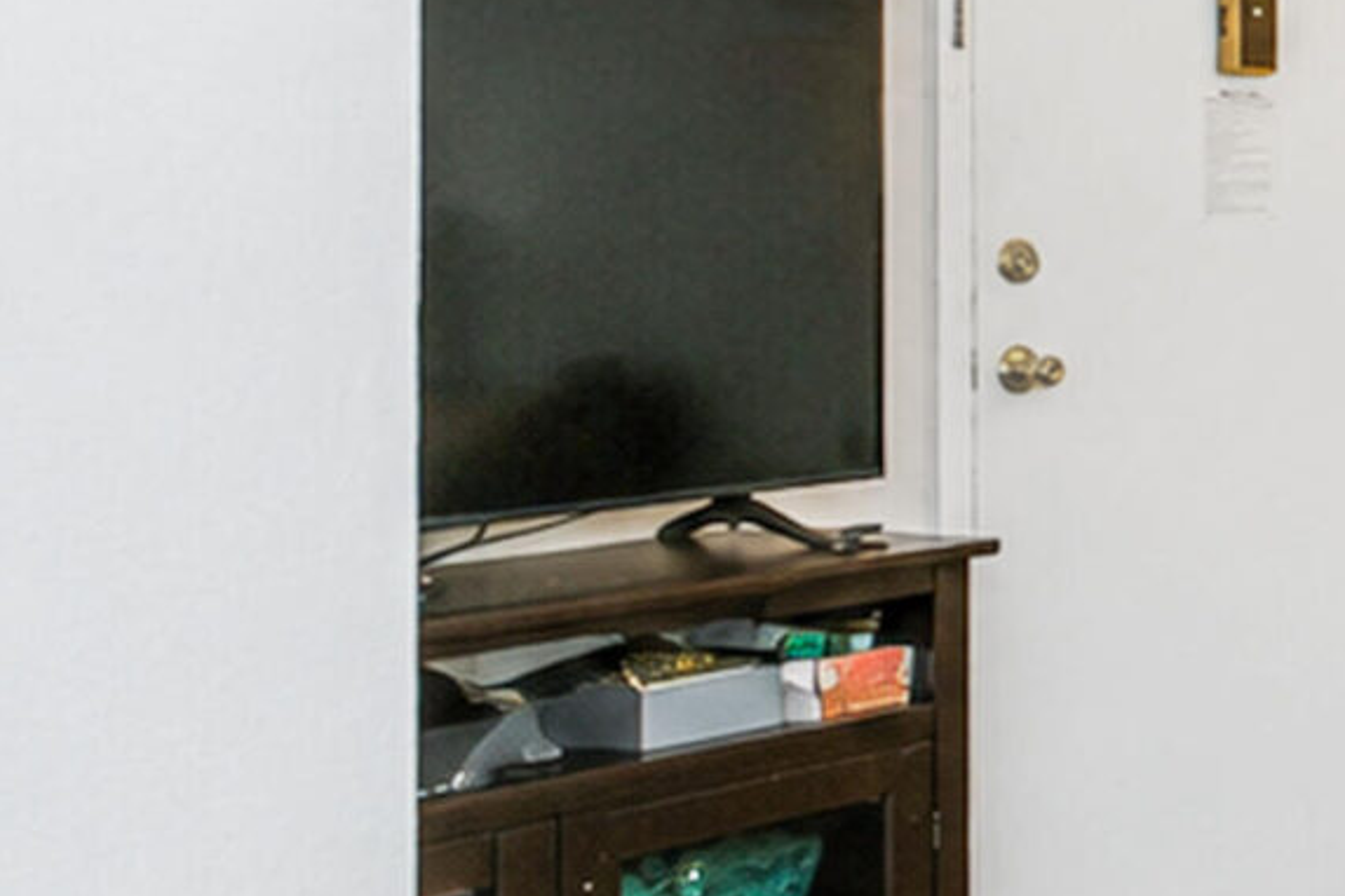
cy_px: 243
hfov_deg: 16.7
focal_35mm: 67
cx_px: 3000
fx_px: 2503
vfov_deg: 20.2
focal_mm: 10
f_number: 7.1
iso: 2000
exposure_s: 1/50
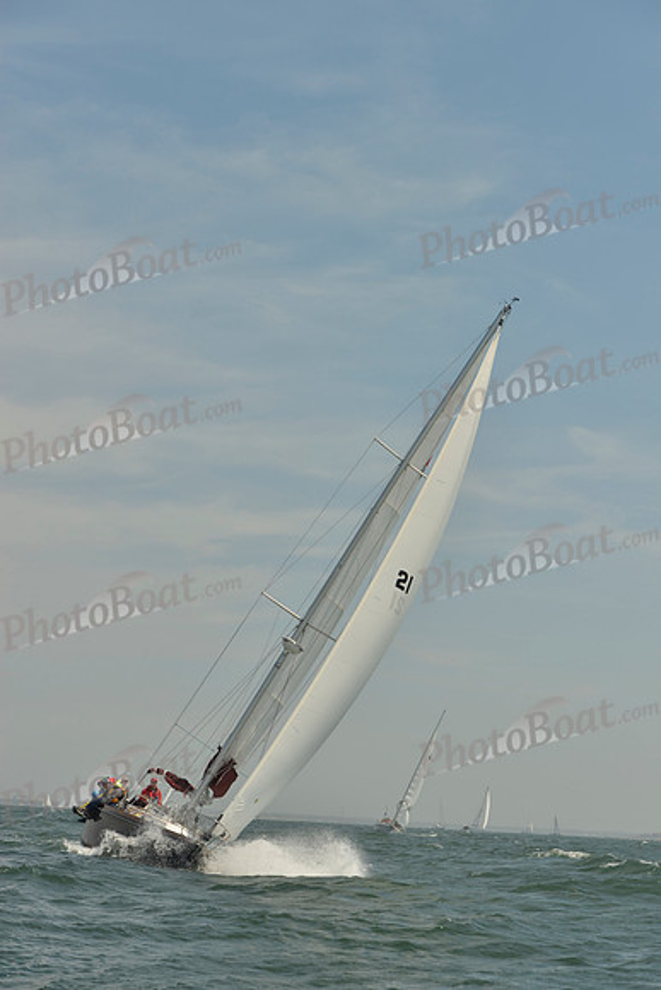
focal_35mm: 70
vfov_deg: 28.8
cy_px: 495
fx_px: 1927
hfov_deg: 19.5
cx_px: 330
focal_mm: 70
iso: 200
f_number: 8
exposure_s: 1/1250
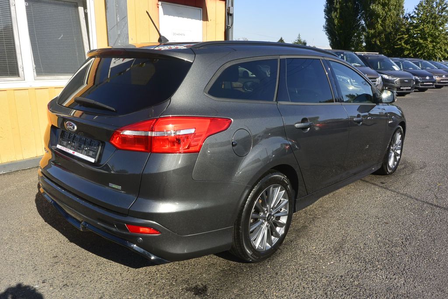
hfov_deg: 67.4
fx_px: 336
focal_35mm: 27
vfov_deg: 47.9
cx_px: 224
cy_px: 150
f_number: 9
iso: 160
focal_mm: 10
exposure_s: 1/250
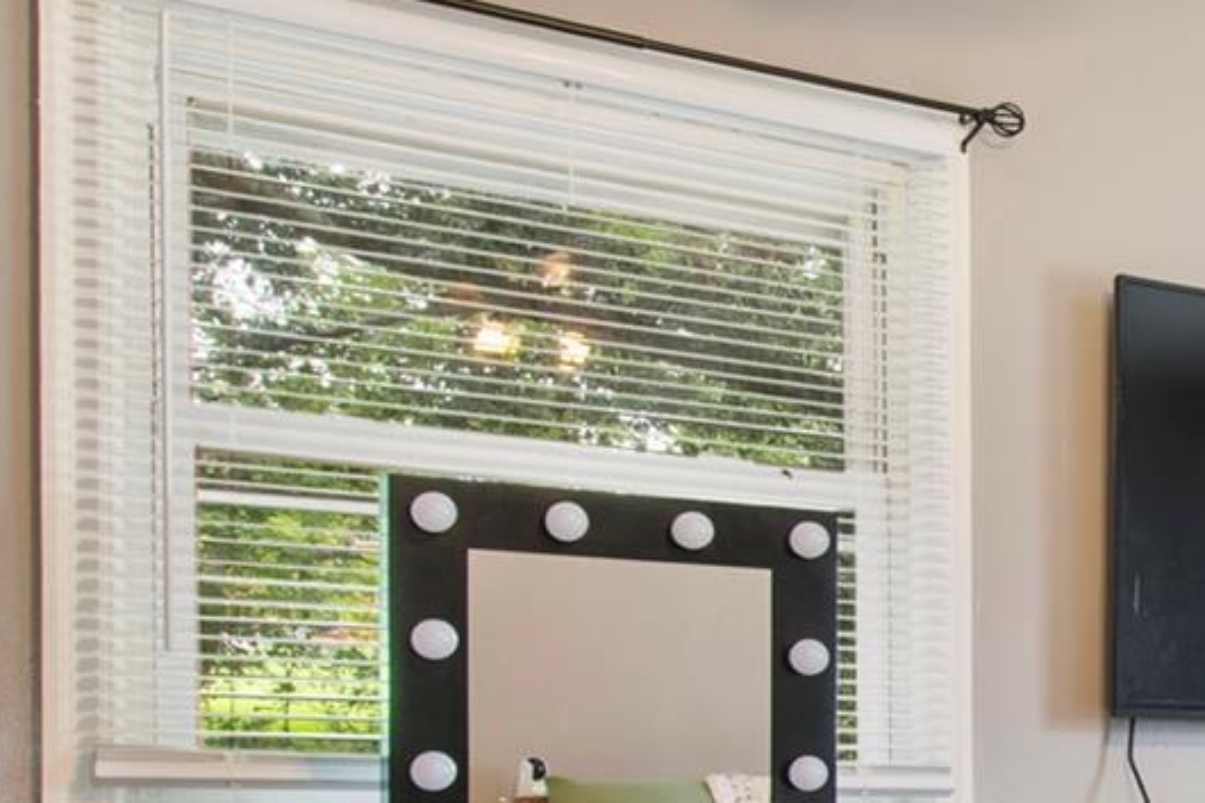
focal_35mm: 58
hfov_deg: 27.9
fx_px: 1941
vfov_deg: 22.6
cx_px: 1605
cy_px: 772
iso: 100
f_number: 8
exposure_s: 4
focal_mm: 10
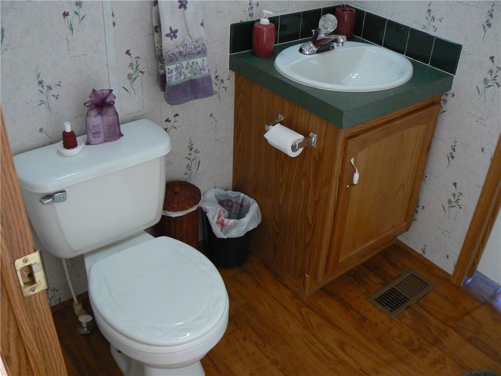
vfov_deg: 39.7
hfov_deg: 51.4
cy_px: 188
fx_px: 521
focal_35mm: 36
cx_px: 250
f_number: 2.8
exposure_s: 1/10
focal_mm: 6
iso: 200
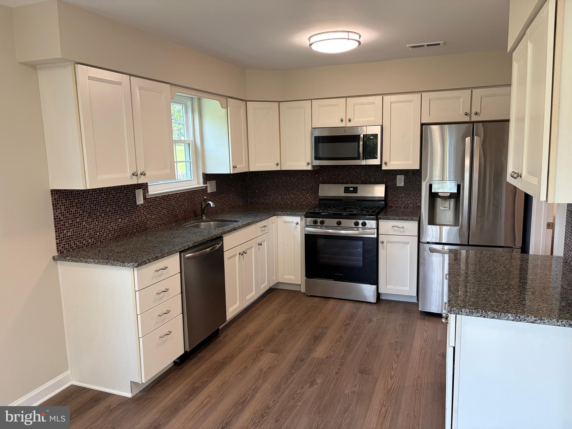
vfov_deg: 53.1
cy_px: 214
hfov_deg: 67.3
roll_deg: +1.8
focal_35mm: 26
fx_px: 430
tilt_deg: -7.6
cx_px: 286
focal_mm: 5.96
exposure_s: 1/120
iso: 125
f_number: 1.6
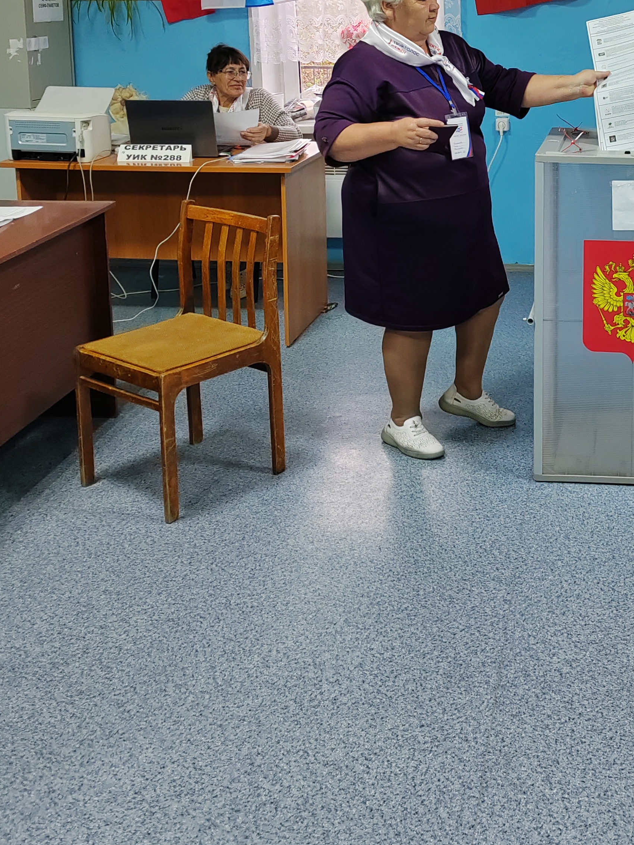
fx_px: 1196
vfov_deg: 37.6
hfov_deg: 28.6
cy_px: 173
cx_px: 562
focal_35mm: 49
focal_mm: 5.52
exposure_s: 1/100
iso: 640
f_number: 1.9
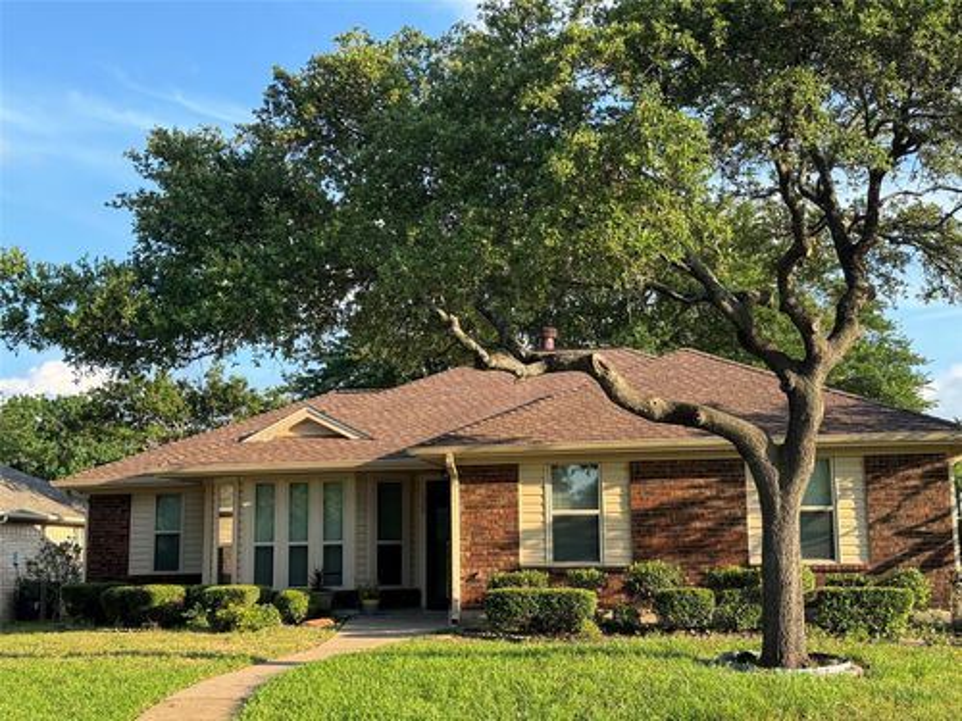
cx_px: 481
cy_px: 360
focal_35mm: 48
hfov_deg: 39.7
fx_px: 1334
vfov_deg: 30.3
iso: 64
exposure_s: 1/685
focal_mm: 6.76
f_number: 1.78
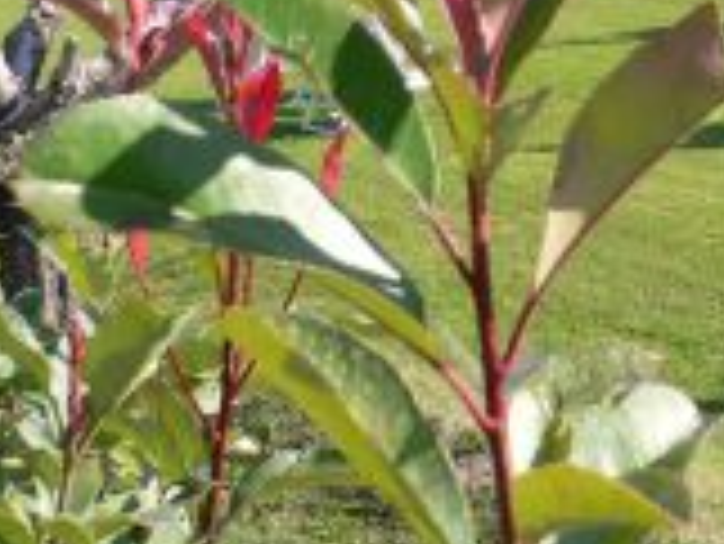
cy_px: 13
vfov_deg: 18.9
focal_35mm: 76
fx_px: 1591
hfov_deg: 24.8
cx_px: 666
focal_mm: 5.8
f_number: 5.6
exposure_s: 1/160
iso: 80
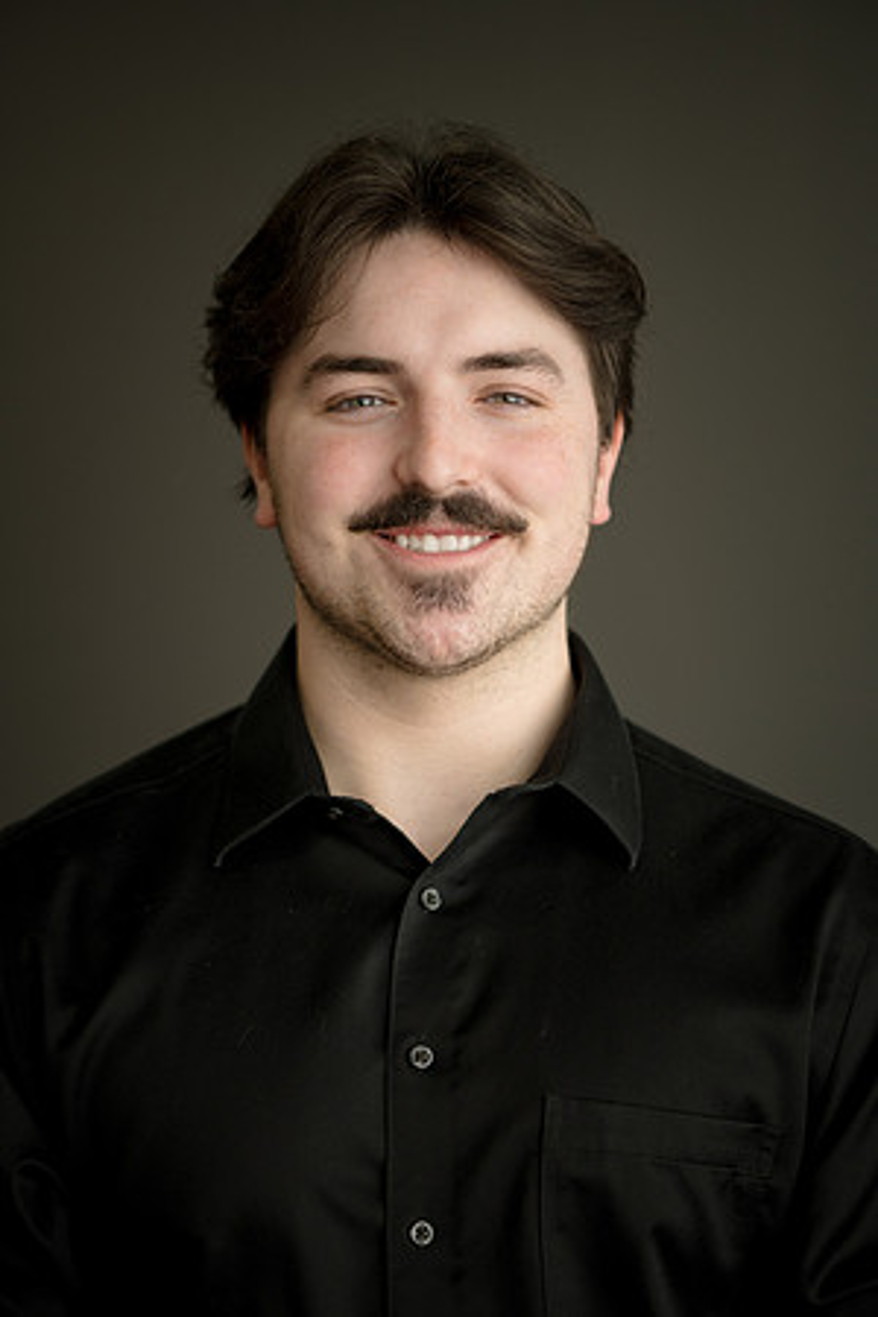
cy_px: 658
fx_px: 3841
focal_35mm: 105
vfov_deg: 19.5
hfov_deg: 13.0
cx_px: 439
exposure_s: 1/160
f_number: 3.2
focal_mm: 105
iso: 640
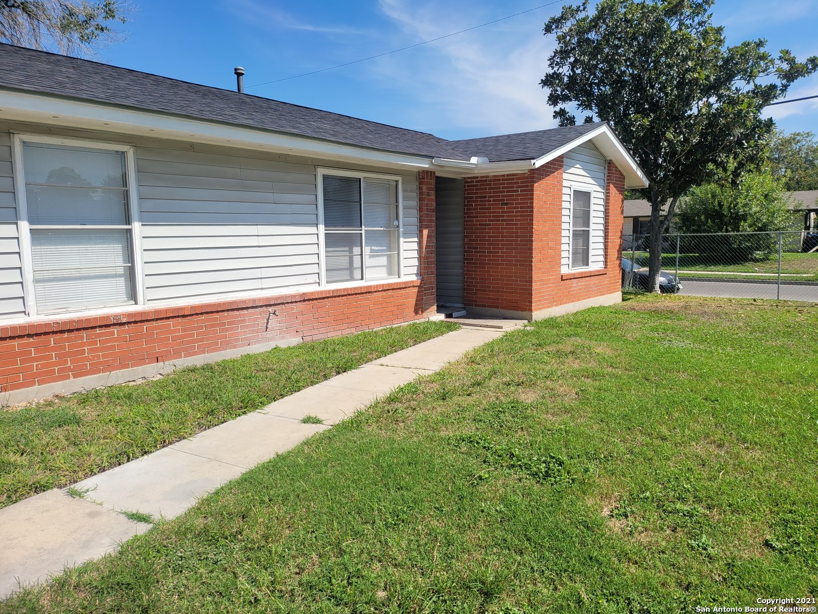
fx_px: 614
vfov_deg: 53.1
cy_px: 307
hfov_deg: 67.3
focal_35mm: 26
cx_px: 409
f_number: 1.8
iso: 40
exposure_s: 1/2701
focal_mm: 5
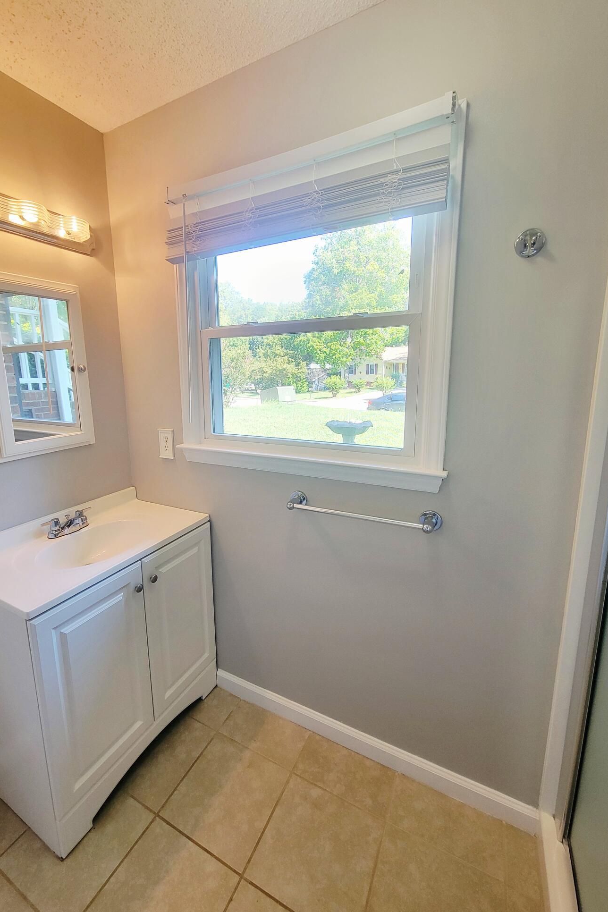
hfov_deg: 80.9
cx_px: 270
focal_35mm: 14
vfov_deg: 104.2
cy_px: 442
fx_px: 355
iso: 200
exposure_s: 1/60.2
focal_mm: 2.2
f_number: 2.2
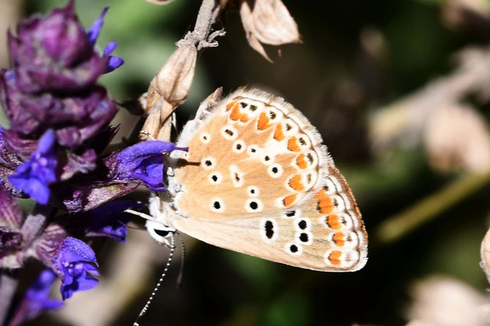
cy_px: 163
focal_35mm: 157
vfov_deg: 8.7
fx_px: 2136
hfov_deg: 13.1
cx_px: 245
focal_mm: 105
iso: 200
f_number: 8
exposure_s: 1/500
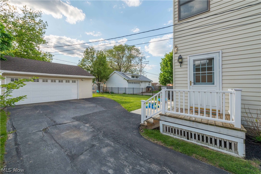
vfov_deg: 81.1
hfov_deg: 104.3
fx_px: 101
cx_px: 130
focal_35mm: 14
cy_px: 87
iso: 200
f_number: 9
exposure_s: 1/640
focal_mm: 14
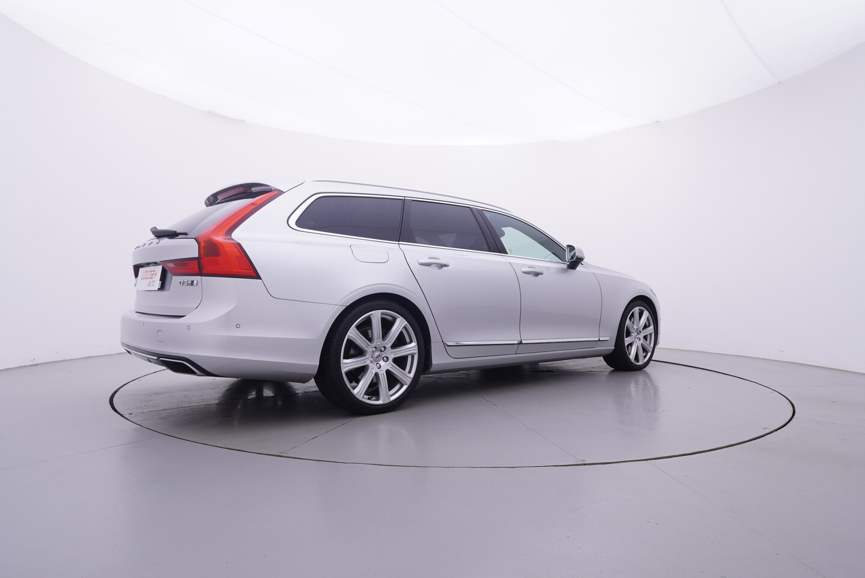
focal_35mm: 22
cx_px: 432
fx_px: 541
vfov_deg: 56.2
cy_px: 289
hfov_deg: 77.3
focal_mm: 15
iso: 200
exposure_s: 1/80
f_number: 5
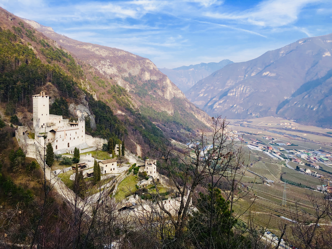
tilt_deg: -3.7
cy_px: 124
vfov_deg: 49.7
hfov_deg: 63.4
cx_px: 166
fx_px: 269
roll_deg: -0.7
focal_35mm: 28
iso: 20
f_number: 1.8
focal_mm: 3.99
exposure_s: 1/578
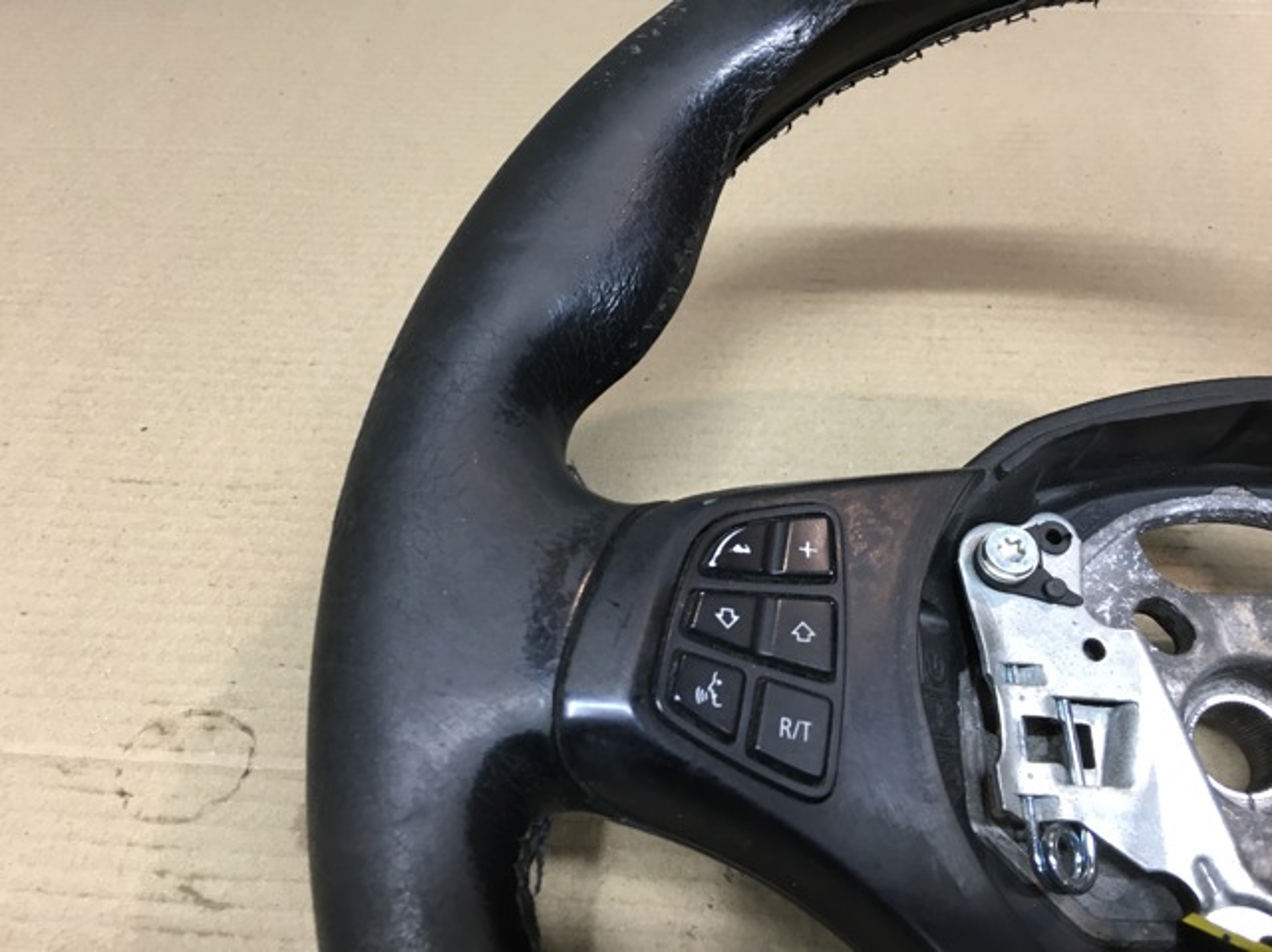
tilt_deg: -46.1
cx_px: 636
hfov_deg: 61.7
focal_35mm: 29
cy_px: 476
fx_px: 1065
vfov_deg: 48.2
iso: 100
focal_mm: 4.15
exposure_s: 1/33
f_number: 2.2
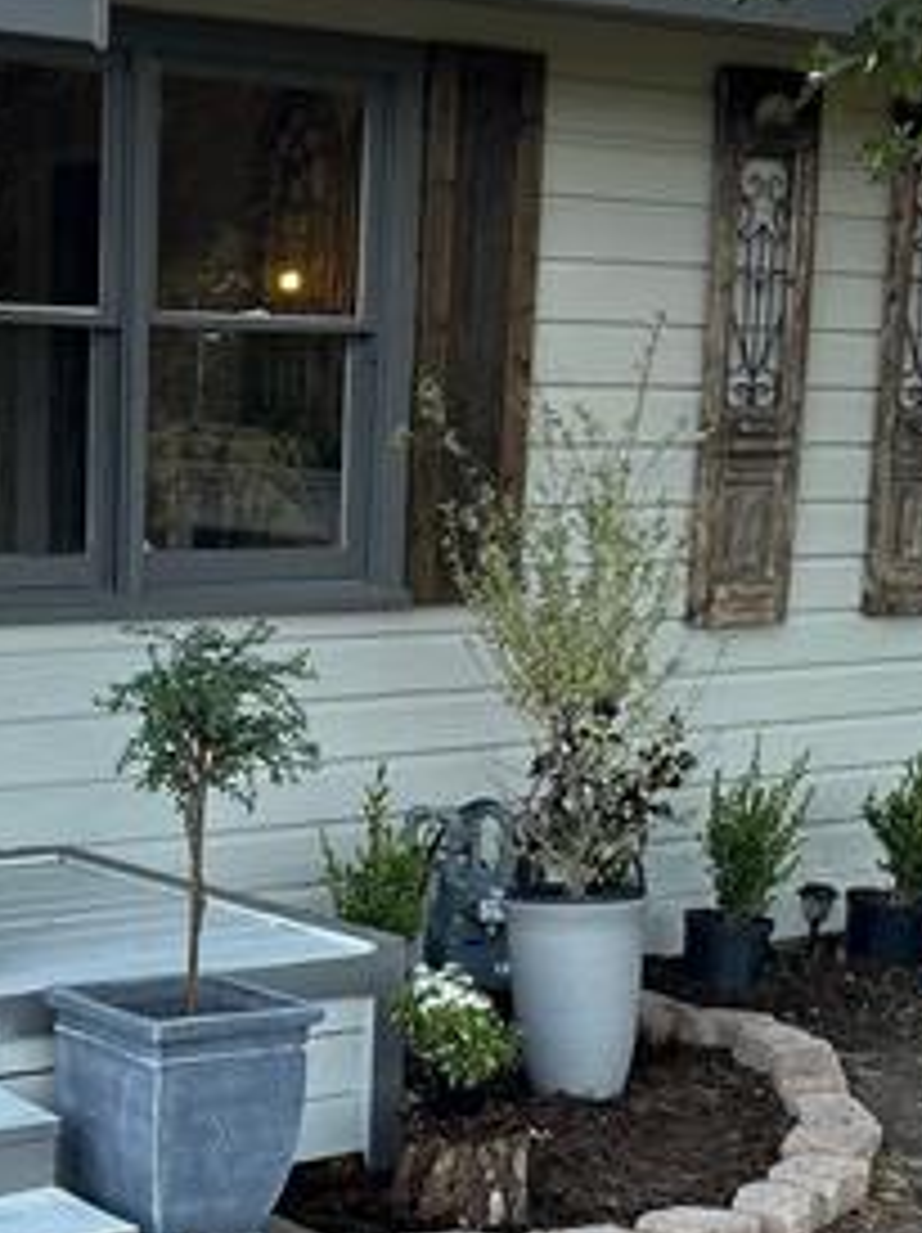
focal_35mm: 73
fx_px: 2597
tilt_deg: -10.3
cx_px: 126
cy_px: 792
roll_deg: +0.6
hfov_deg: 19.8
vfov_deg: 26.6
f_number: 1.5
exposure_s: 1/394
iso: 50
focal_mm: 5.7
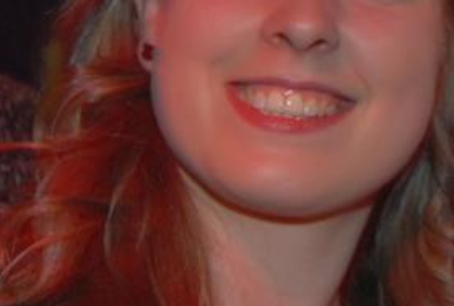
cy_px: 231
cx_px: 478
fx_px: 2253
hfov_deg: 11.4
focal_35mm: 178
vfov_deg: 7.8
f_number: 5.6
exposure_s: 1/6
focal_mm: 29
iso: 400
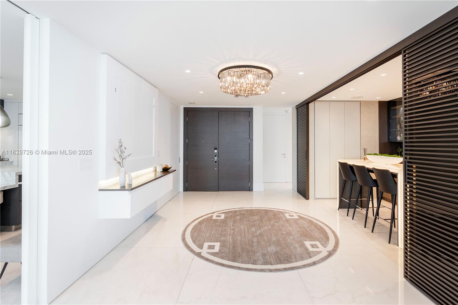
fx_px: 210
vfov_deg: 72.0
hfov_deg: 95.0
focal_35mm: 16
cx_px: 229
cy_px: 152
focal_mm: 11
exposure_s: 1/15
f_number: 7.1
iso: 400
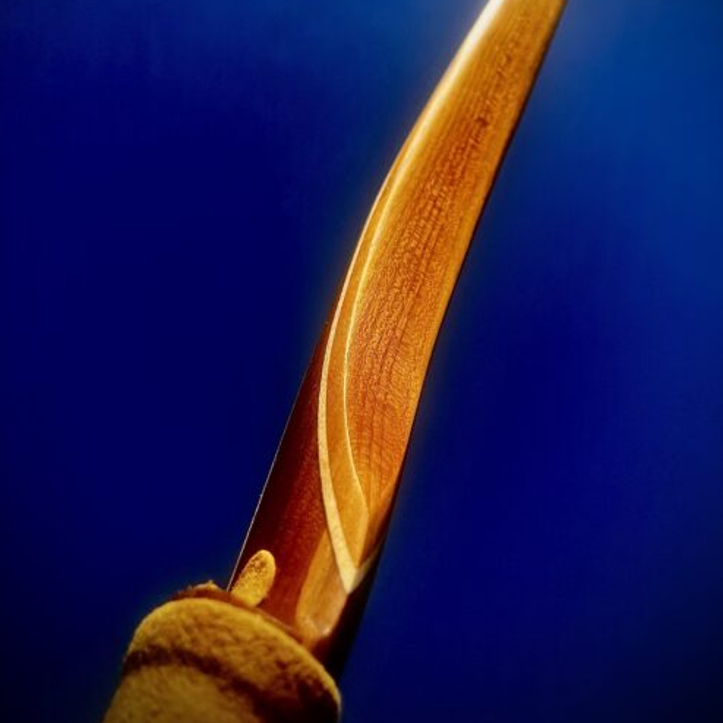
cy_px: 236
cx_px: 359
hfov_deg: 52.5
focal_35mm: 31
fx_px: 733
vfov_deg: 51.5
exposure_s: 1/2755
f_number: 1.6
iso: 50
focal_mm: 5.1
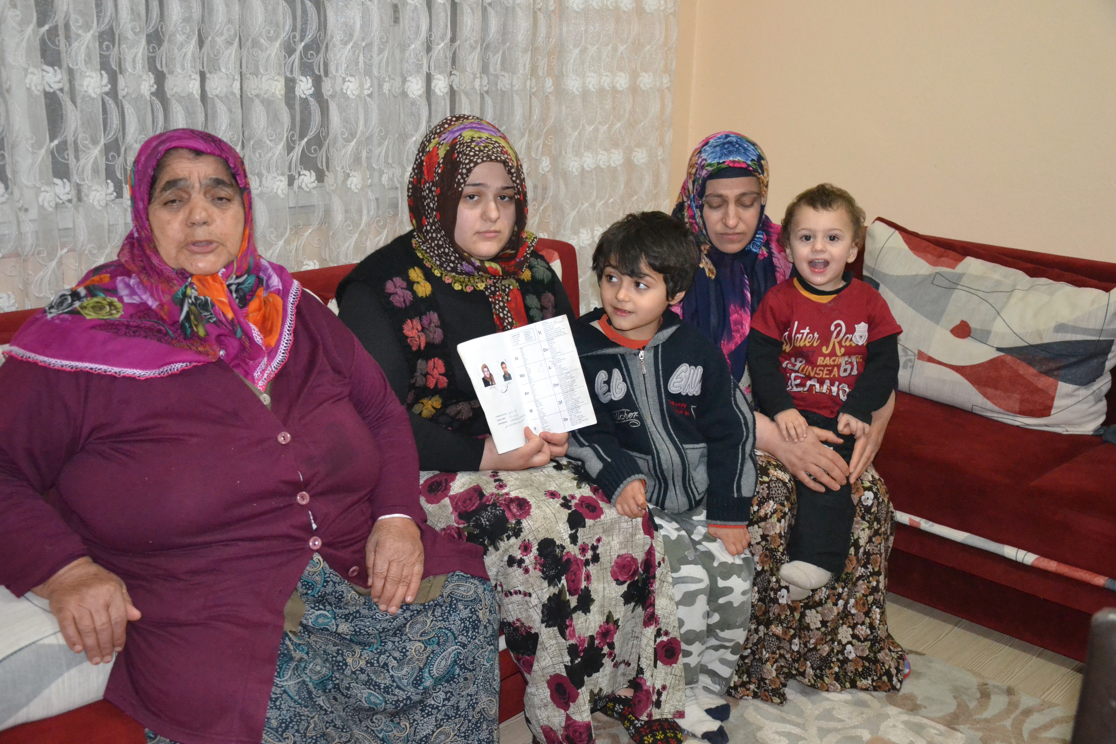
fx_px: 1209
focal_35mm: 39
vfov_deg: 34.2
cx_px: 558
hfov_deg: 49.6
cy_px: 372
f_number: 4
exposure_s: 1/60
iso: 3200
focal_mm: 26
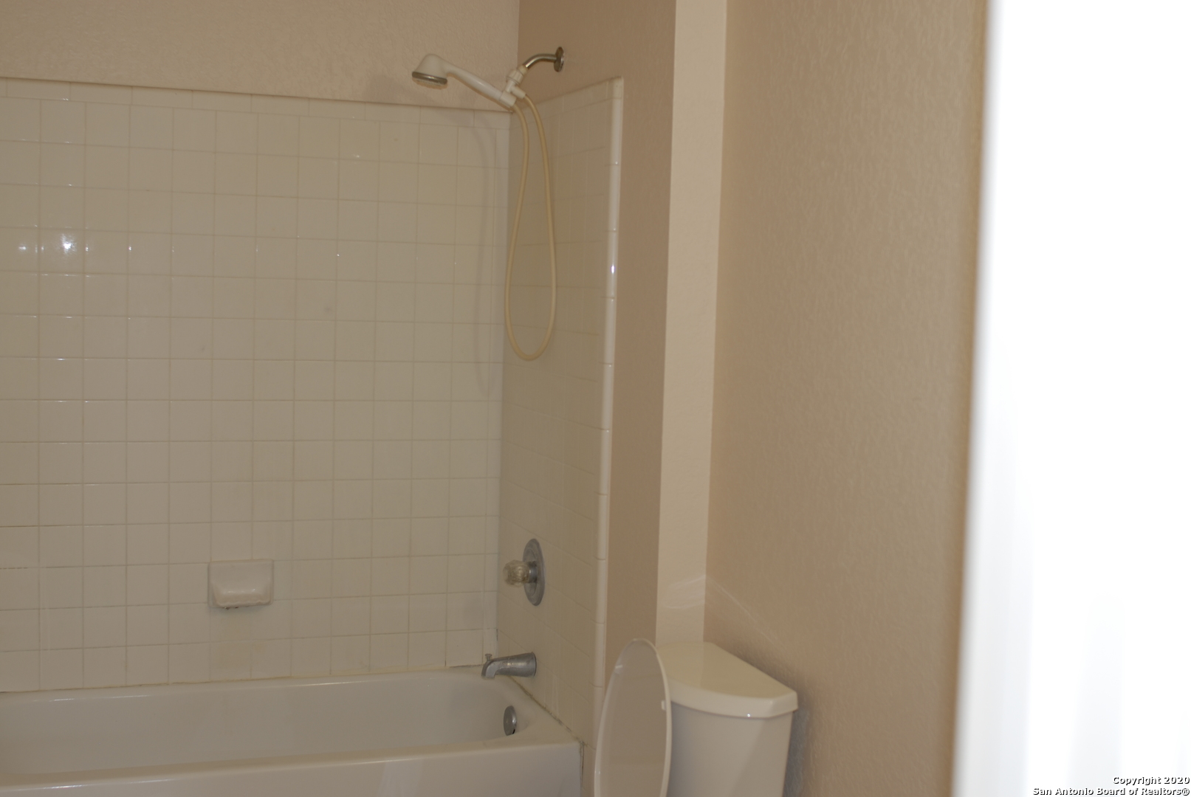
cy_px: 398
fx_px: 1391
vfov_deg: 32.0
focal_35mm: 42
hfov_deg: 46.3
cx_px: 596
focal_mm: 28
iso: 100
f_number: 2.8
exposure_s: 1/60
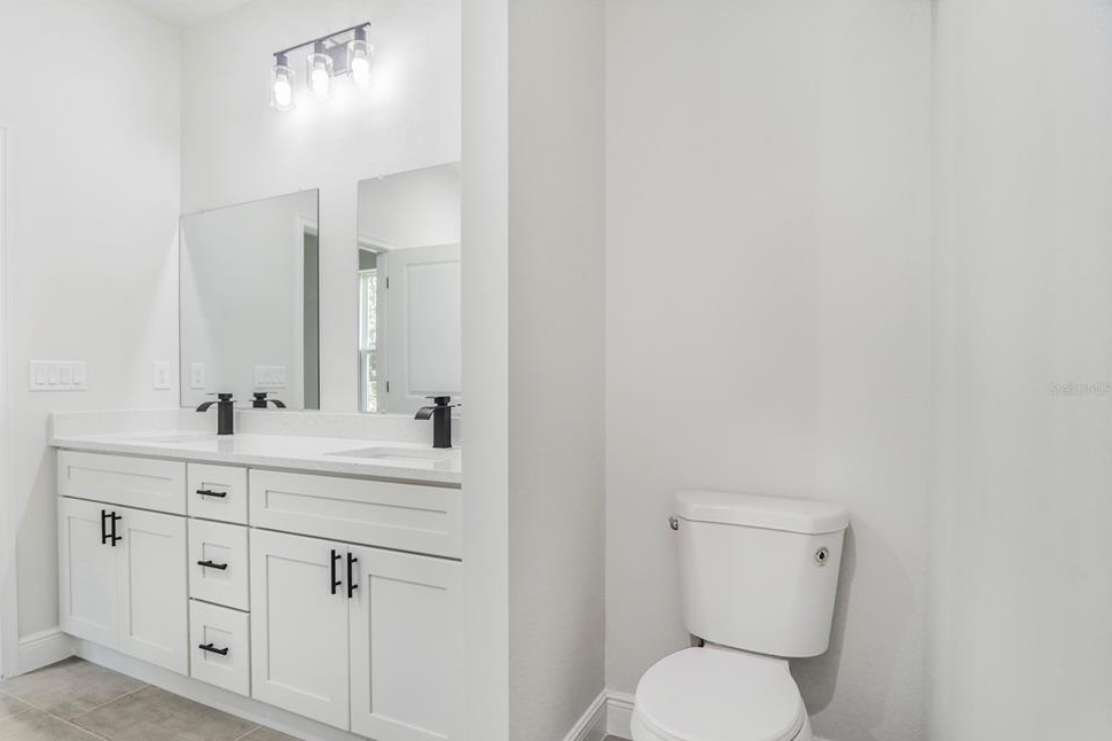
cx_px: 527
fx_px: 587
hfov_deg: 86.9
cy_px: 389
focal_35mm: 19
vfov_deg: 64.5
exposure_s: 1/40
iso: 100
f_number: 2.2
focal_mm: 12
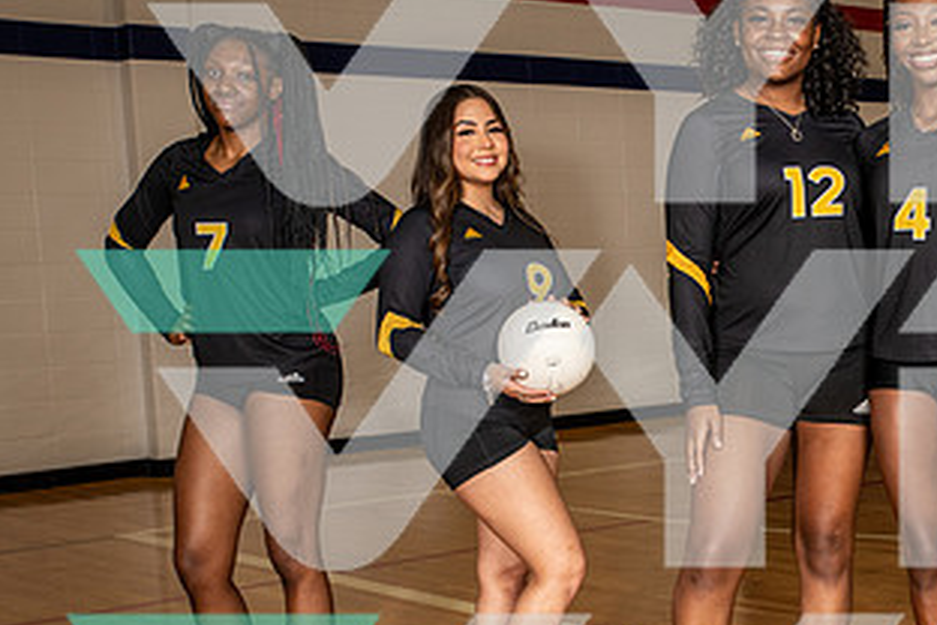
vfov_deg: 20.9
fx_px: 1692
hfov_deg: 29.7
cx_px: 841
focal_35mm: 65
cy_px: 410
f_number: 7.1
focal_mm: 35
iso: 320
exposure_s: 1/250
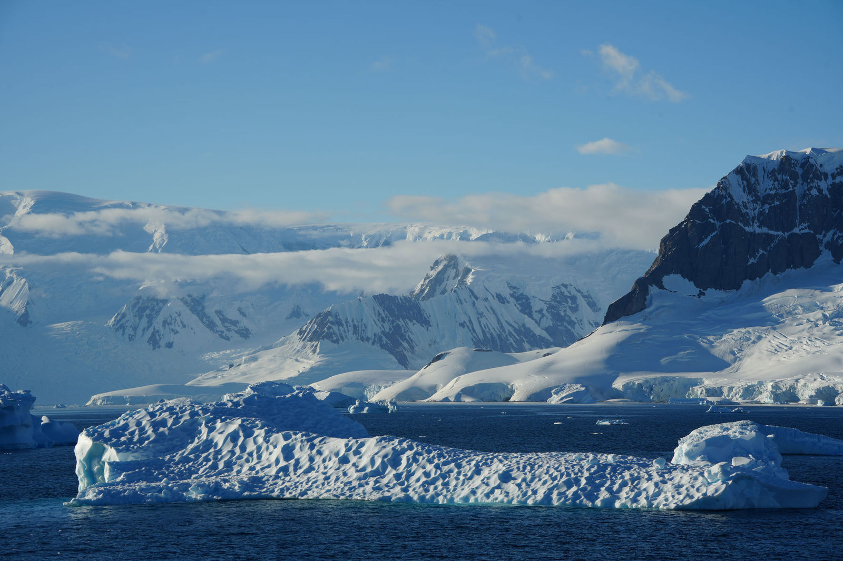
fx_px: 2622
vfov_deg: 12.2
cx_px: 422
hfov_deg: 18.3
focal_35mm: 112
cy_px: 280
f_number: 11
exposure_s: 1/320
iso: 100
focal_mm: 112
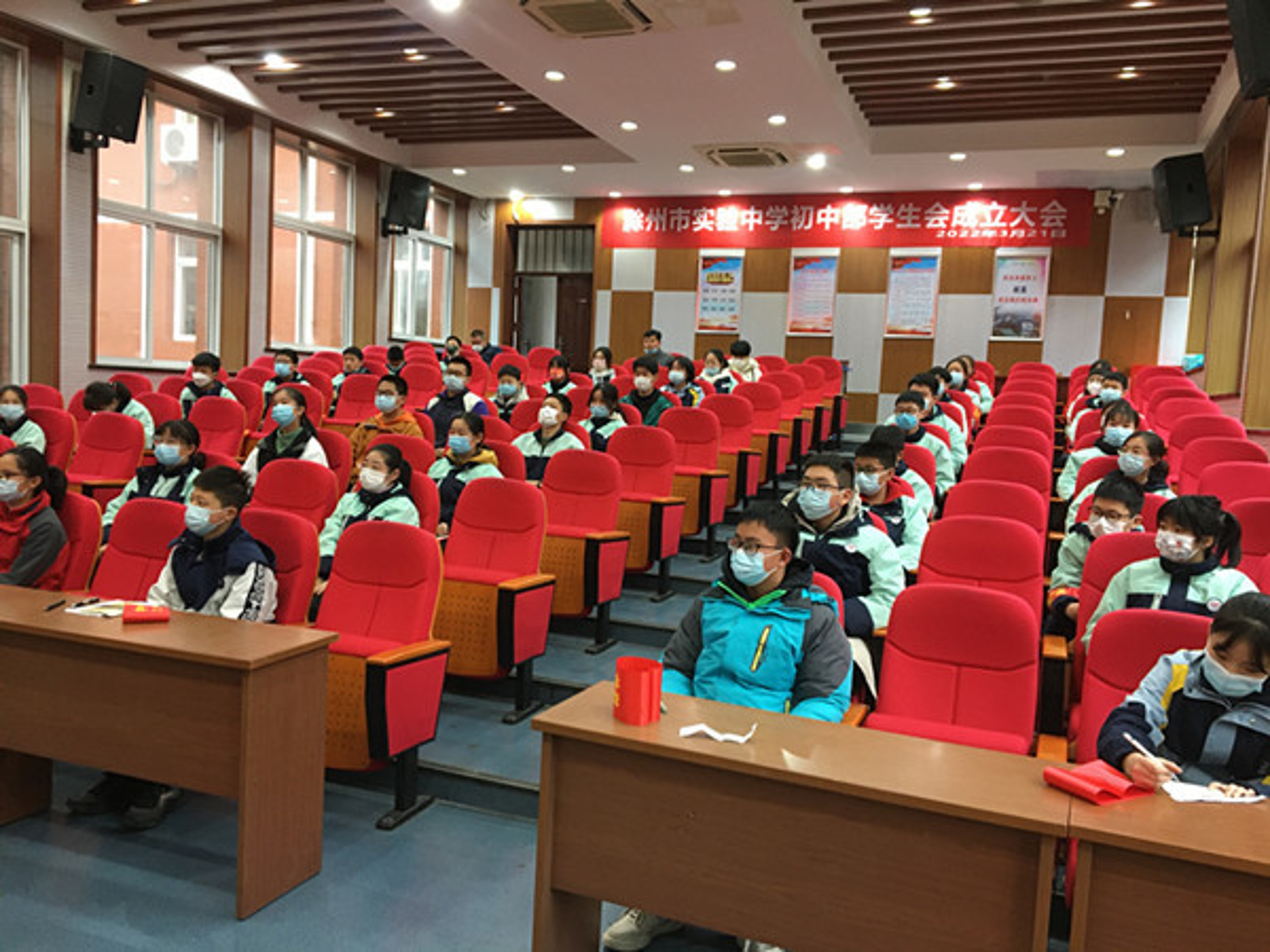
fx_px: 1064
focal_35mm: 29
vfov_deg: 48.2
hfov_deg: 61.7
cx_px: 635
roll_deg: -2.9
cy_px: 476
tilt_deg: -4.5
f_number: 2.2
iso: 160
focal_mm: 4.15
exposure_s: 1/33
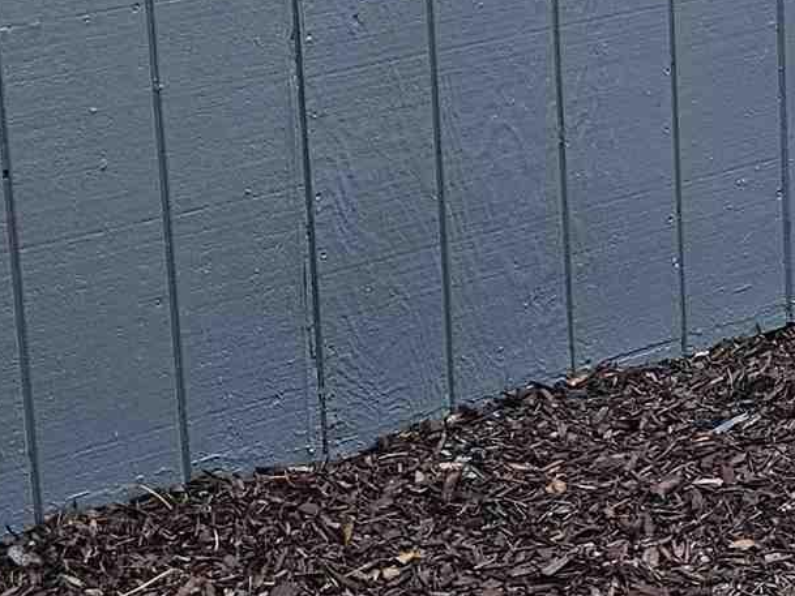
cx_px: 1151
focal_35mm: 116
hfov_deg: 15.8
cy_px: -39
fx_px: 2665
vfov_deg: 12.6
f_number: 1.7
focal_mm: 6.3
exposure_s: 1/120
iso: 100
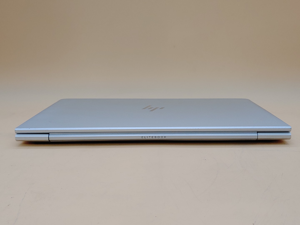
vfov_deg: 35.1
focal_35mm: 41
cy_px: 112
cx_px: 150
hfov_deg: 45.8
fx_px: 355
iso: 50
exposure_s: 1/100
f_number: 1.8
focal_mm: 4.36
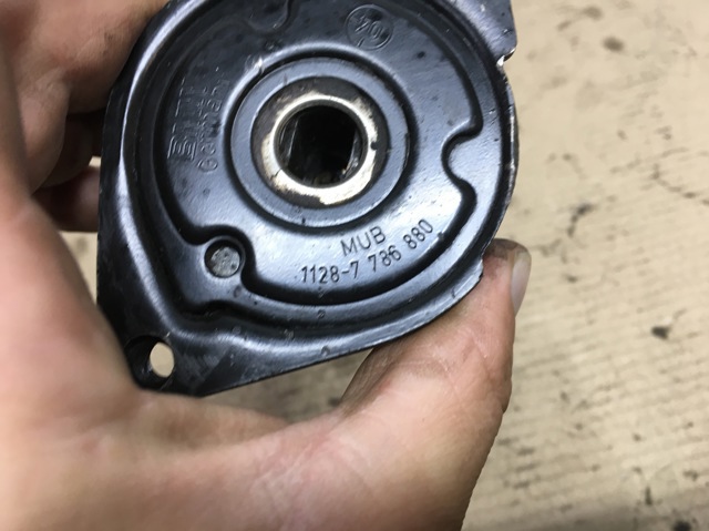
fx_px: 594
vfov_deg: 48.2
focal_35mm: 29
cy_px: 266
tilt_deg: -47.9
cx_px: 354
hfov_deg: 61.7
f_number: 2.2
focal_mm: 4.15
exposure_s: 1/33
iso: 80
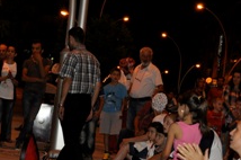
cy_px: 153
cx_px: 54
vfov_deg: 15.3
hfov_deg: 22.9
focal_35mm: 88
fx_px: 588
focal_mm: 28
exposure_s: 1/60
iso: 800
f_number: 4
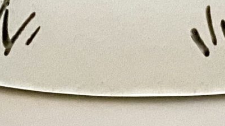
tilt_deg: -3.1
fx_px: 1079
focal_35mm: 181
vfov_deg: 6.1
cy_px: -265
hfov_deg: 11.8
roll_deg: -0.4
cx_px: 221
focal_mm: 4.25
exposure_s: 1/60
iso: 500
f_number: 1.8
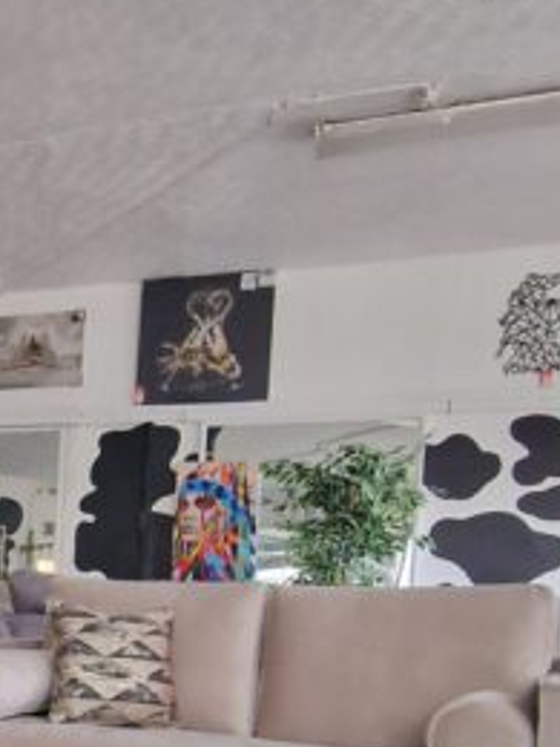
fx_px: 863
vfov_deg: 43.5
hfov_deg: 30.5
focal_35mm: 40
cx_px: -112
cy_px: 646
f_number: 2.2
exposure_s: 1/60
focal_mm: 2.2
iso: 160
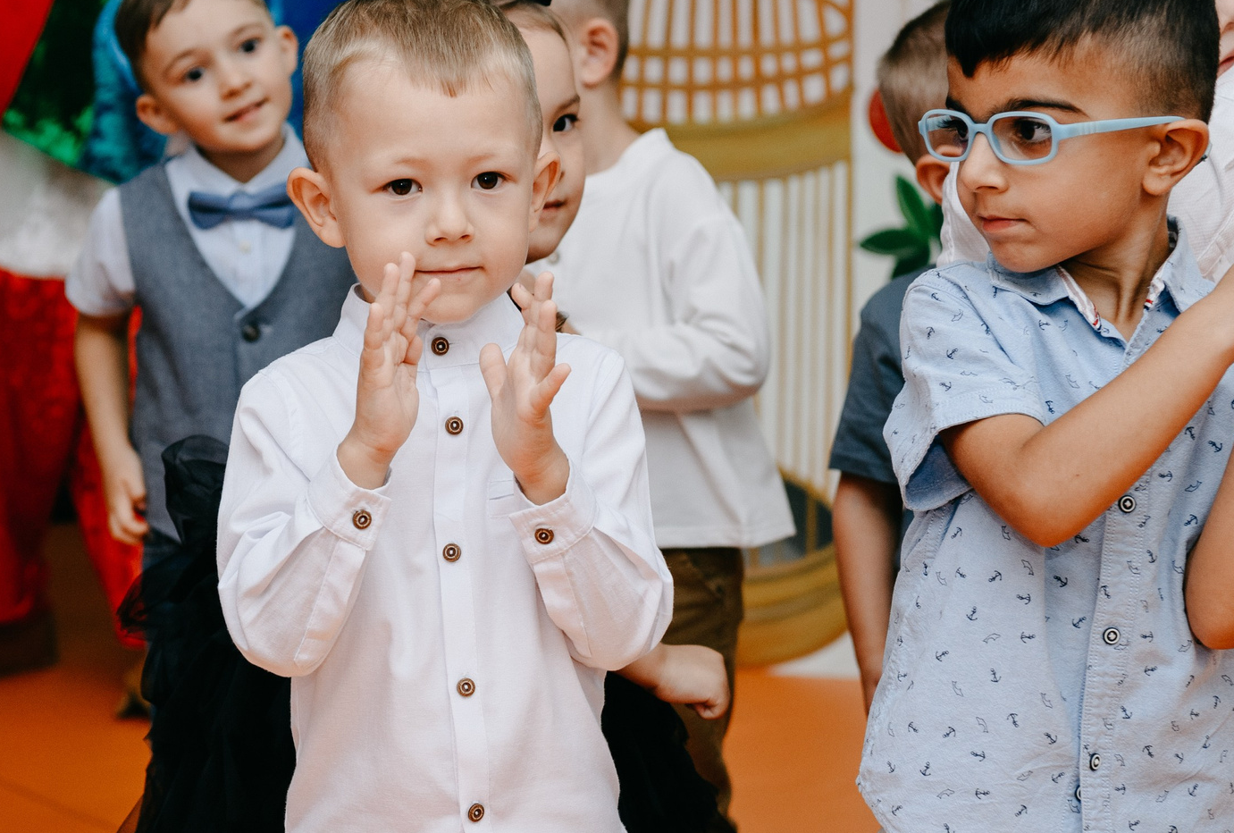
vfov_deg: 12.9
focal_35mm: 107
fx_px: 3681
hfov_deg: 19.0
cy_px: 470
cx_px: 430
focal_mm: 56
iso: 250
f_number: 4
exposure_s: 1/160
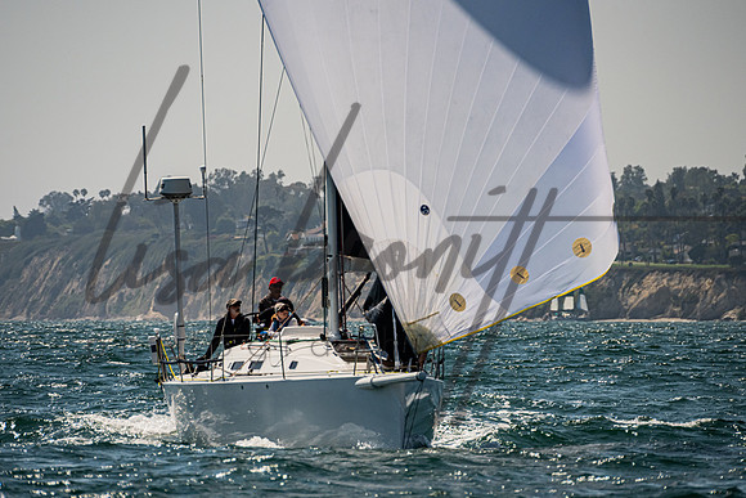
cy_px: 266
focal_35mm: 420
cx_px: 351
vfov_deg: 3.3
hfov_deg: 4.9
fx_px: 8715
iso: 500
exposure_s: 1/4000
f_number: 8
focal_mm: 330
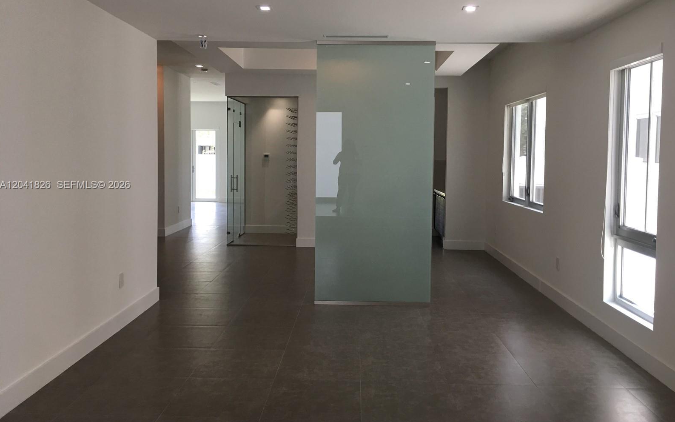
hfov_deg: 61.2
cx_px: 338
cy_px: 185
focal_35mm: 31
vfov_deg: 40.5
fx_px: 570
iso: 32
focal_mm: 4.15
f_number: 2.2
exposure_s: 1/40
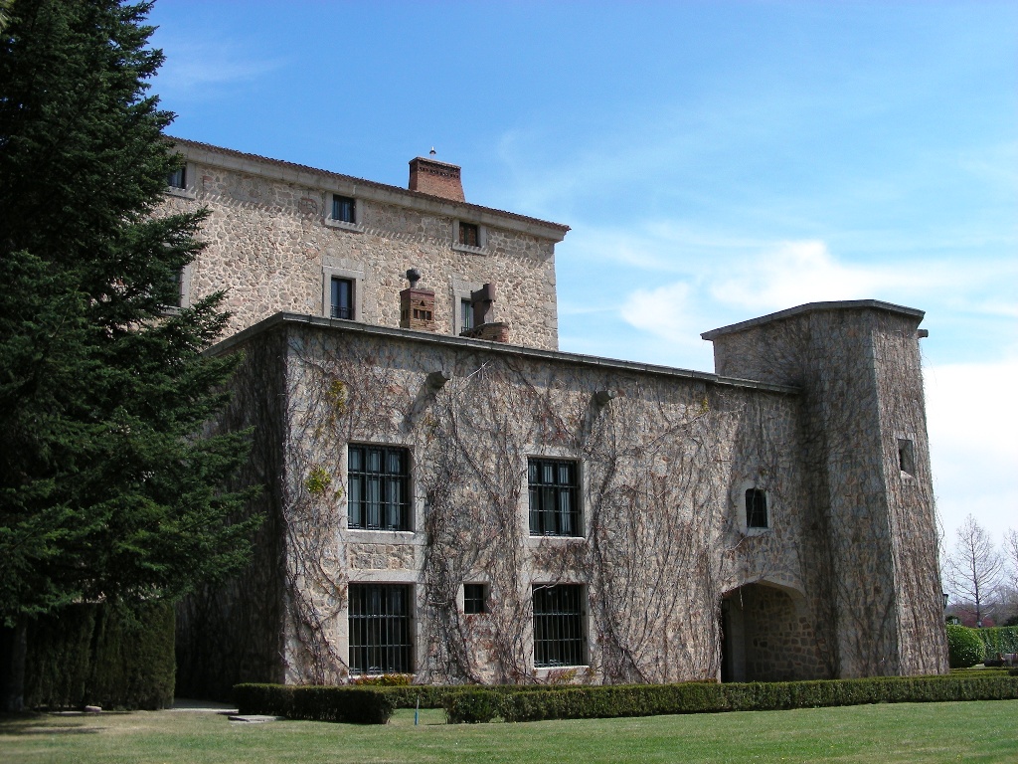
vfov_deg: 35.1
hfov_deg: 45.8
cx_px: 509
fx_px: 1206
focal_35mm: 41
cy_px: 382
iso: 50
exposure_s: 1/653
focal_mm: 6.8
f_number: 4
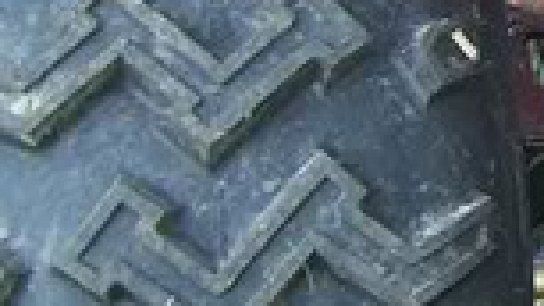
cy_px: -235
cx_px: 1330
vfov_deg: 5.5
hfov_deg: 8.9
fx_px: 3130
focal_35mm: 217
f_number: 2.8
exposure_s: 1/60
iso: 80
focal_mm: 6.3
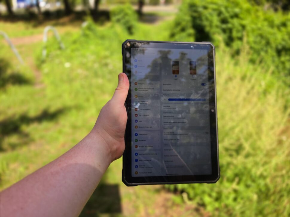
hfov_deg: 73.9
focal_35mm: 23
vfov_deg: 58.9
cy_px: 108
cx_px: 145
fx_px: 193
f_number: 1.4
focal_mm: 6.5
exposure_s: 1/3381
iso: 64
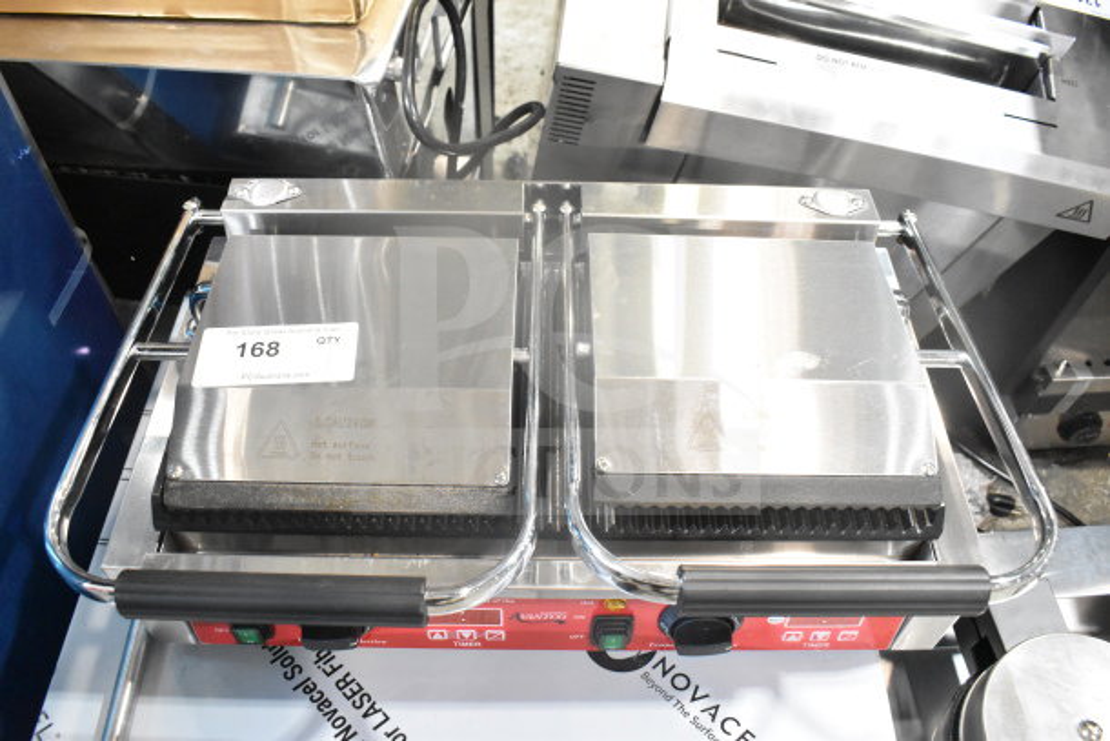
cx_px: 555
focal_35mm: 30
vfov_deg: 43.6
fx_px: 925
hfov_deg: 61.9
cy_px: 370
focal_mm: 20
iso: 6400
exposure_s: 1/160
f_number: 6.3
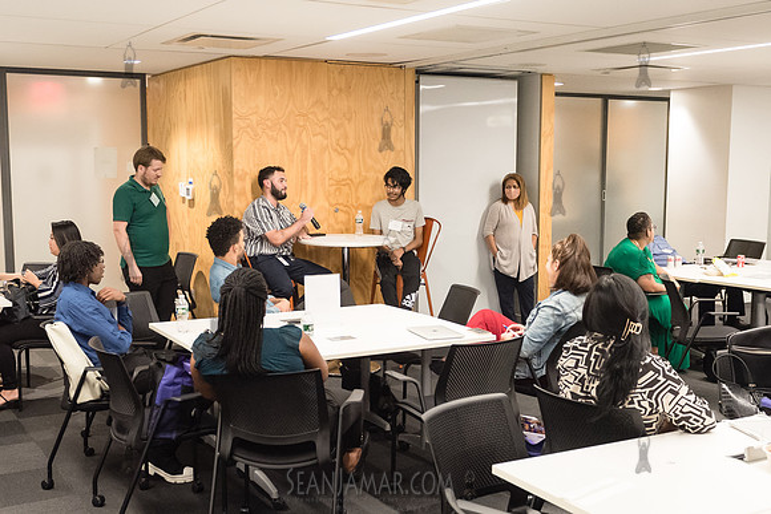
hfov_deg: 47.4
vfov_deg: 32.8
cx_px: 339
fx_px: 875
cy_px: 262
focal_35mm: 41
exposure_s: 1/250
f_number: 4
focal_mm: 24
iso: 2500
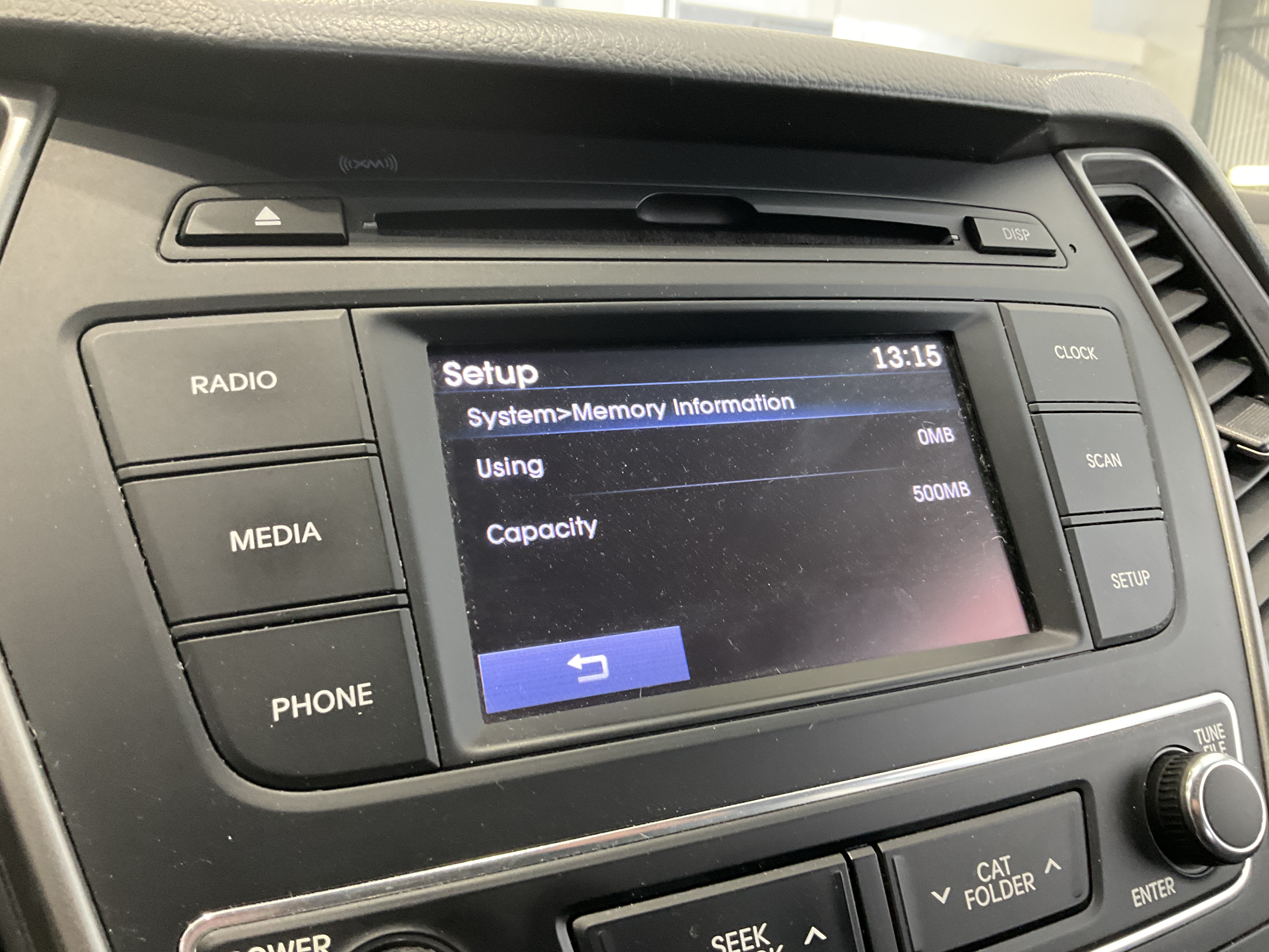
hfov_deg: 61.7
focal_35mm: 29
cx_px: 634
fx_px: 1063
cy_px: 476
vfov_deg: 48.2
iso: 200
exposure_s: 1/43
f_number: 1.8
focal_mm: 3
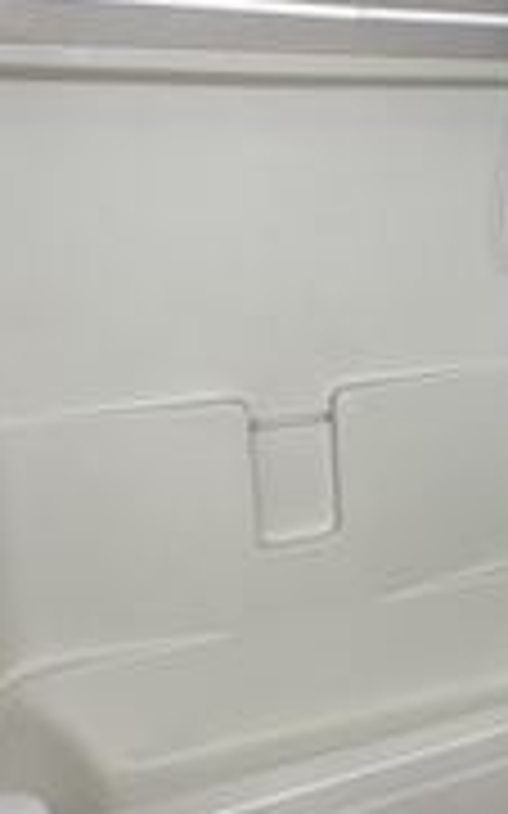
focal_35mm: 41
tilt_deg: -9.1
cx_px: 546
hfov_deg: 28.6
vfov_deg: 47.9
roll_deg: -0.9
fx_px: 909
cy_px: 324
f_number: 2.2
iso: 250
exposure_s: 1/120
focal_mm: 2.22
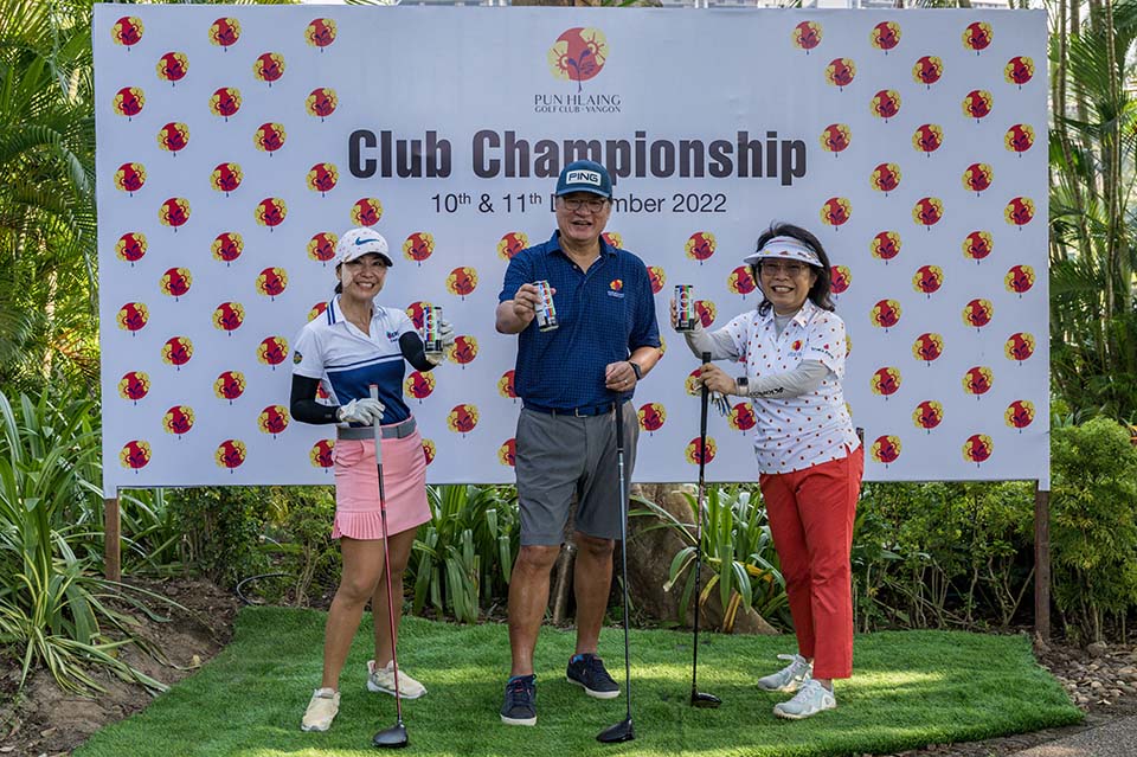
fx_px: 1515
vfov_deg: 28.0
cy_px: 378
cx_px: 568
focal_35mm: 48
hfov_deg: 41.1
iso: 400
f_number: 6.3
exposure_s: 1/400
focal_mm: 48
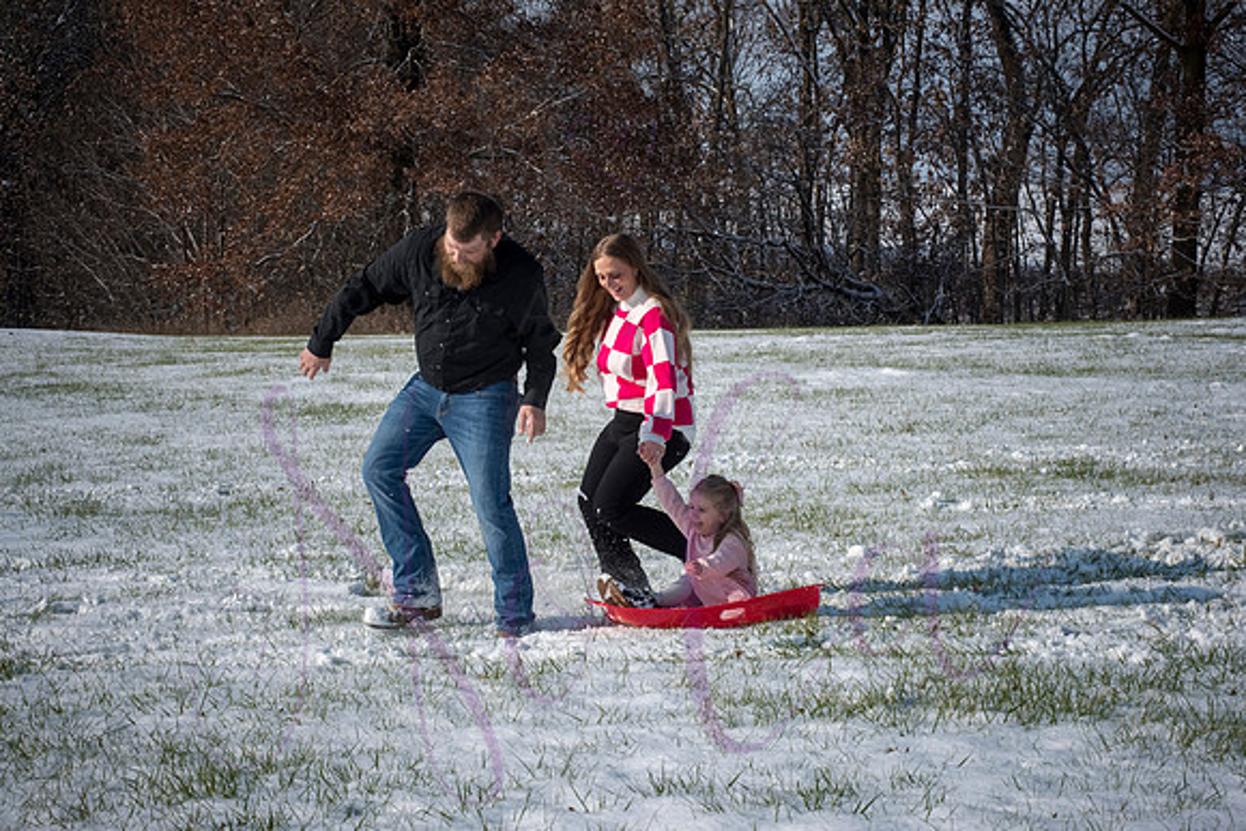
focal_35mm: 80
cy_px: 416
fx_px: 2769
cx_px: 623
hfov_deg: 25.4
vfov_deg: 17.1
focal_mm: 80
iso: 640
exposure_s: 1/1000
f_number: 16
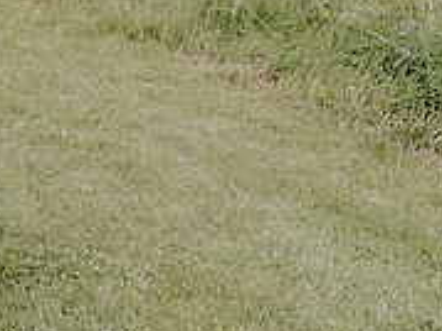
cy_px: -85
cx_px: -173
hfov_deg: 17.6
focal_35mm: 103
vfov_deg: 13.9
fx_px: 1314
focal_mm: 33
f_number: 5
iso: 125
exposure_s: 1/200
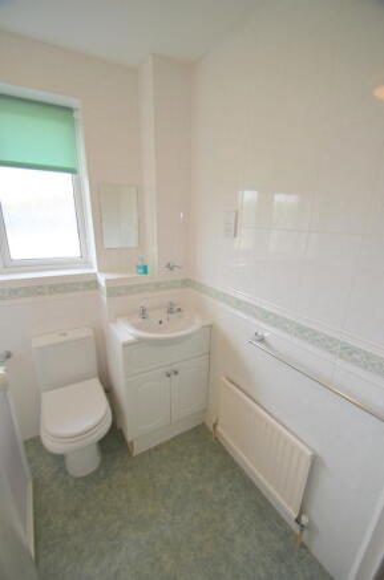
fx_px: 241
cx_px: 192
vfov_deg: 100.5
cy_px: 290
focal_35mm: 15
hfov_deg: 77.0
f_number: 4
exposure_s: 1/60
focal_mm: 10
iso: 200
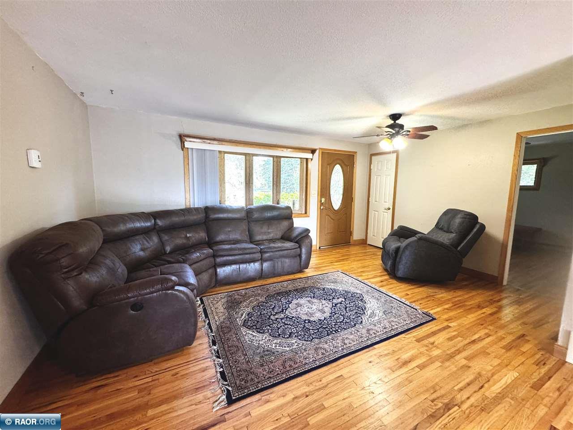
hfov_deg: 102.1
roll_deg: -1.2
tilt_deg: -6.5
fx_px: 232
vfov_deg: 85.7
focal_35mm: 14
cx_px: 286
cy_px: 215
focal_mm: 2.22
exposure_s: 1/120
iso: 320
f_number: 2.2
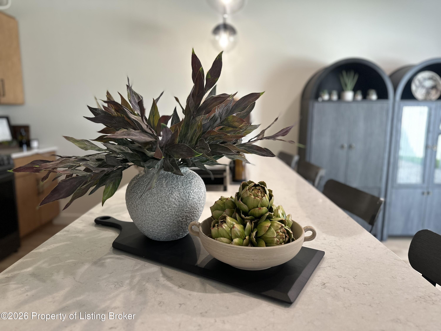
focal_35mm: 24
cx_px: 220
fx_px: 306
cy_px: 166
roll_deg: -0.6
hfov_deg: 71.6
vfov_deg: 56.8
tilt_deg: -8.9
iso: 200
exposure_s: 1/120
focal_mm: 6.86
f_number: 1.78
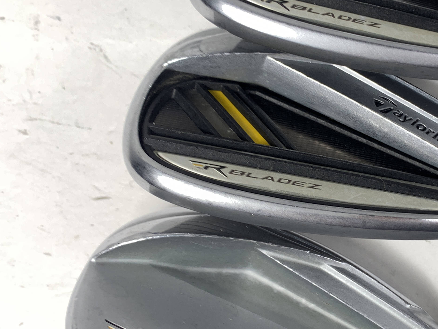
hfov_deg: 33.2
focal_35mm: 56
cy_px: 206
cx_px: 358
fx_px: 709
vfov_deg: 26.0
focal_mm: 4.25
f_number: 1.8
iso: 32
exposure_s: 1/120
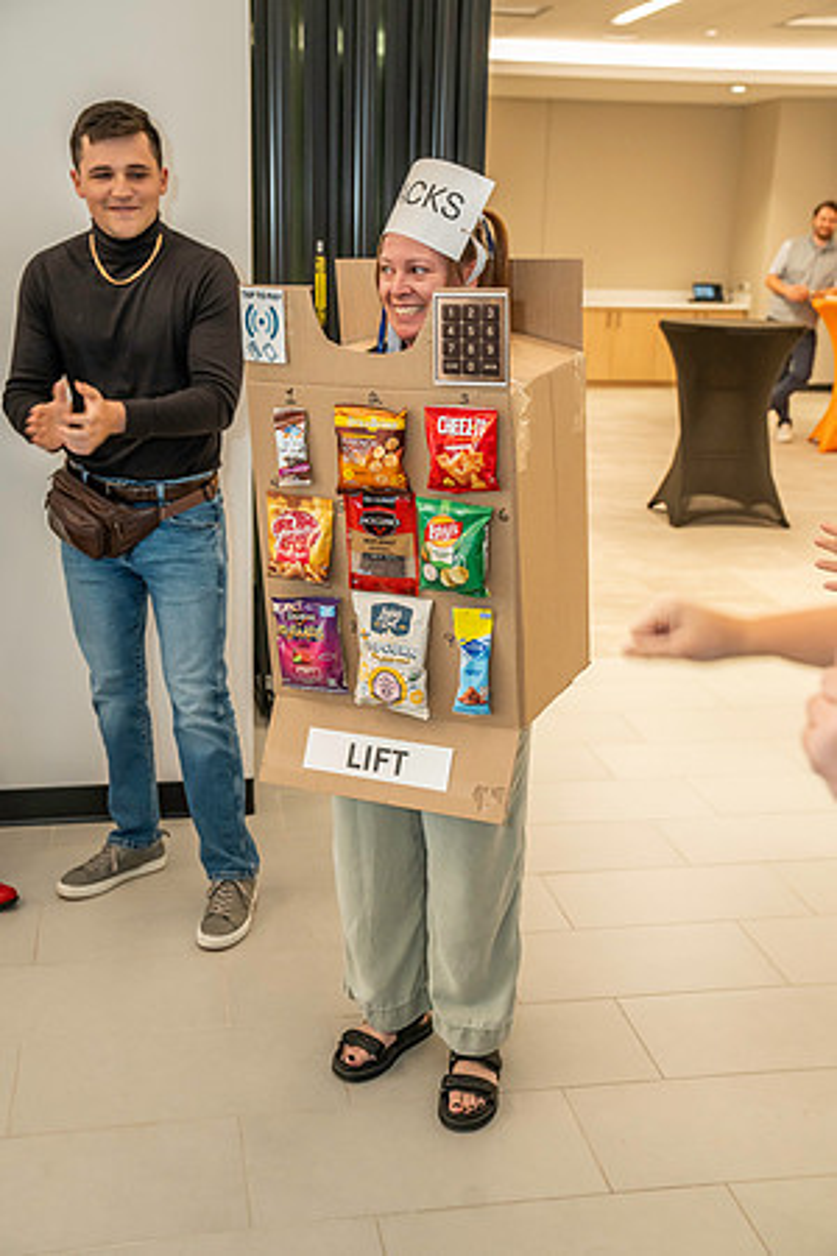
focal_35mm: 41
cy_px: 628
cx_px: 418
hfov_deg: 32.6
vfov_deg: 47.4
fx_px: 1430
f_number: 4
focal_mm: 41
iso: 2500
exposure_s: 1/160
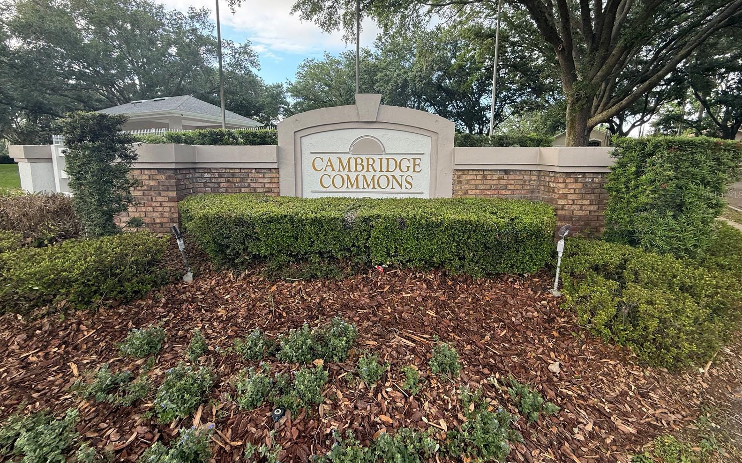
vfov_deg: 74.3
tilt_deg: -6.2
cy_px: 194
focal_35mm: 15
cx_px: 371
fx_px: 303
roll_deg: -0.6
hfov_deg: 101.5
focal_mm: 2.22
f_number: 2.2
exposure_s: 1/99
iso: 50
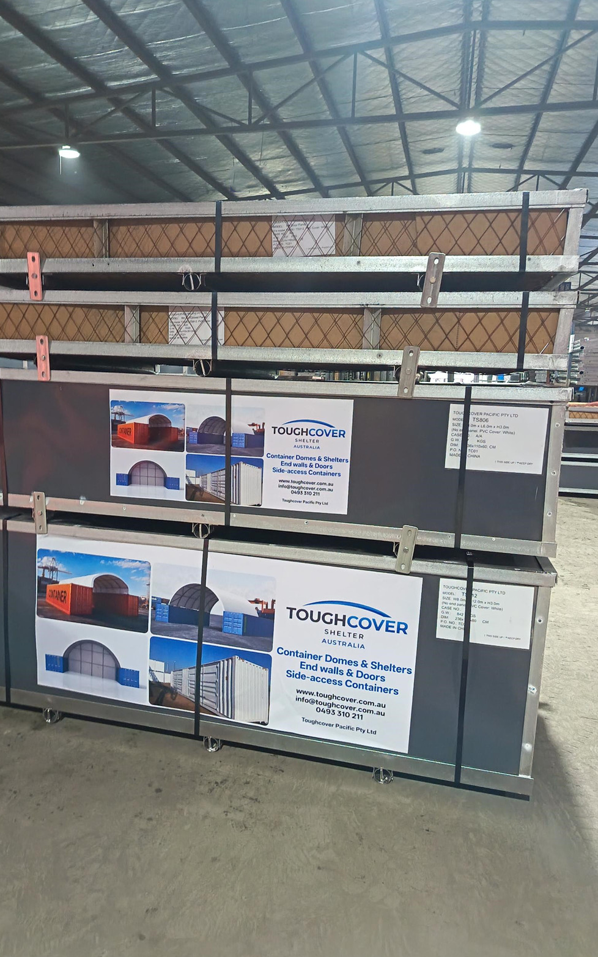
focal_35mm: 26
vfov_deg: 70.4
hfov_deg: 47.4
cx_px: 255
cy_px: 484
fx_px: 678
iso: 5995
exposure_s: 1/25.1
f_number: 1.75
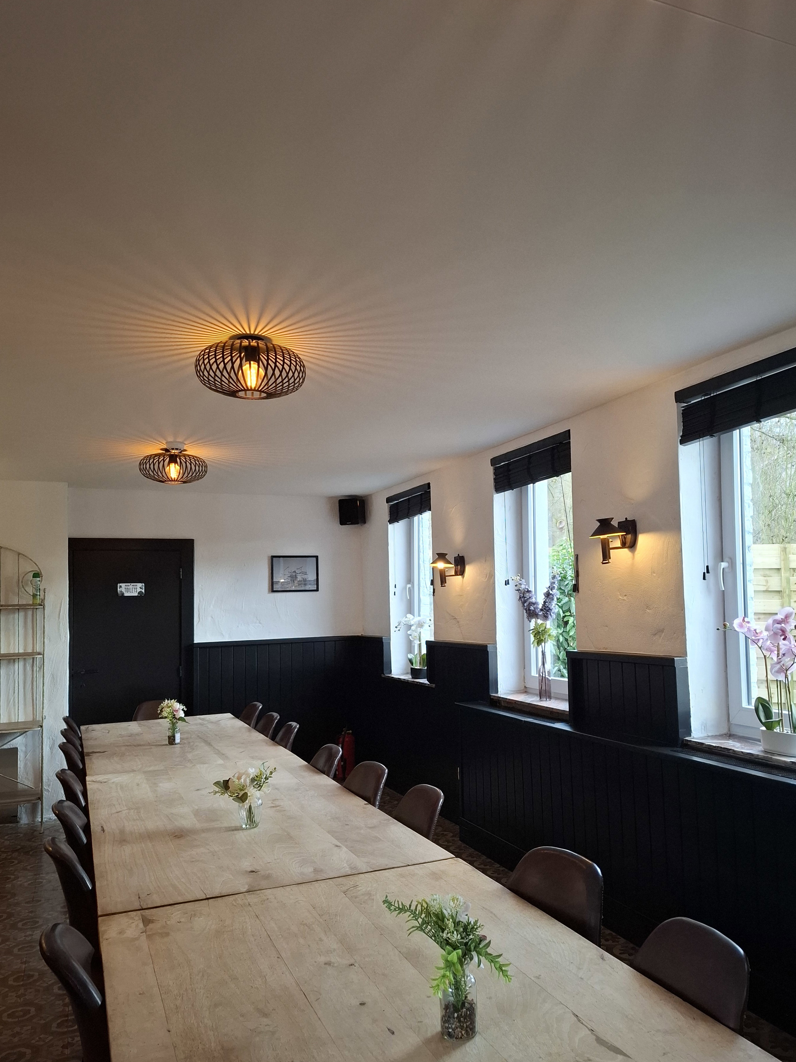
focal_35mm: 26
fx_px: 797
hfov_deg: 53.0
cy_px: 554
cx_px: 441
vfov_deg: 67.3
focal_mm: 5.54
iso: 250
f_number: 1.8
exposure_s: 1/100
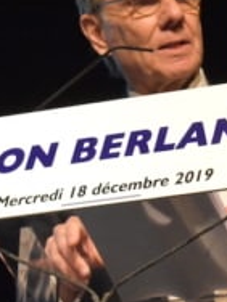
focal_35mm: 208
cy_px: 79
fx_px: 1815
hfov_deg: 7.1
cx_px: 193
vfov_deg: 9.5
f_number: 5
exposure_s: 1/125
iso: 6400
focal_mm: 45
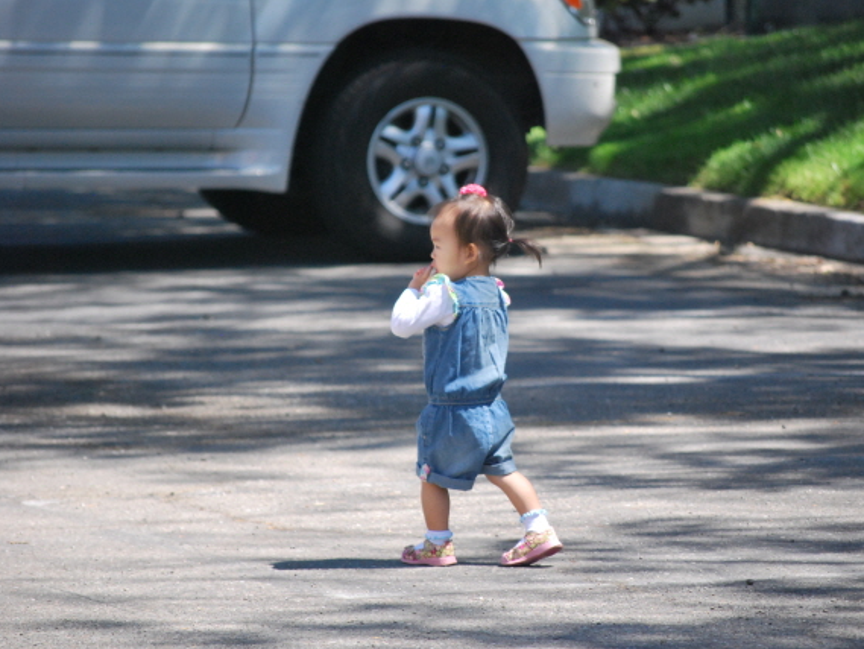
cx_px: 478
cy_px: 325
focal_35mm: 285
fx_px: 7104
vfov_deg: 5.2
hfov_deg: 7.0
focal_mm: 175
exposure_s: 1/1000
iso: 800
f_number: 5.6
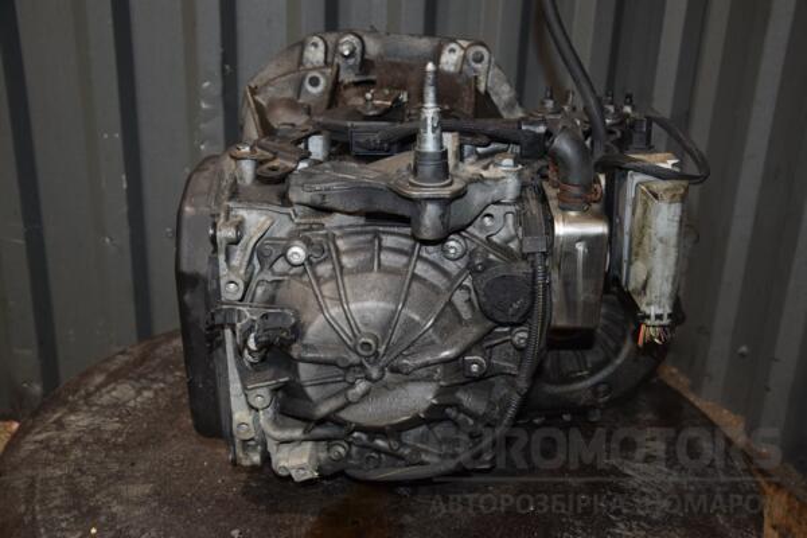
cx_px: 404
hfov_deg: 51.3
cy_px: 269
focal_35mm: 38
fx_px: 841
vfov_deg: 35.5
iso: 800
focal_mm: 25
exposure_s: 1/60
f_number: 5
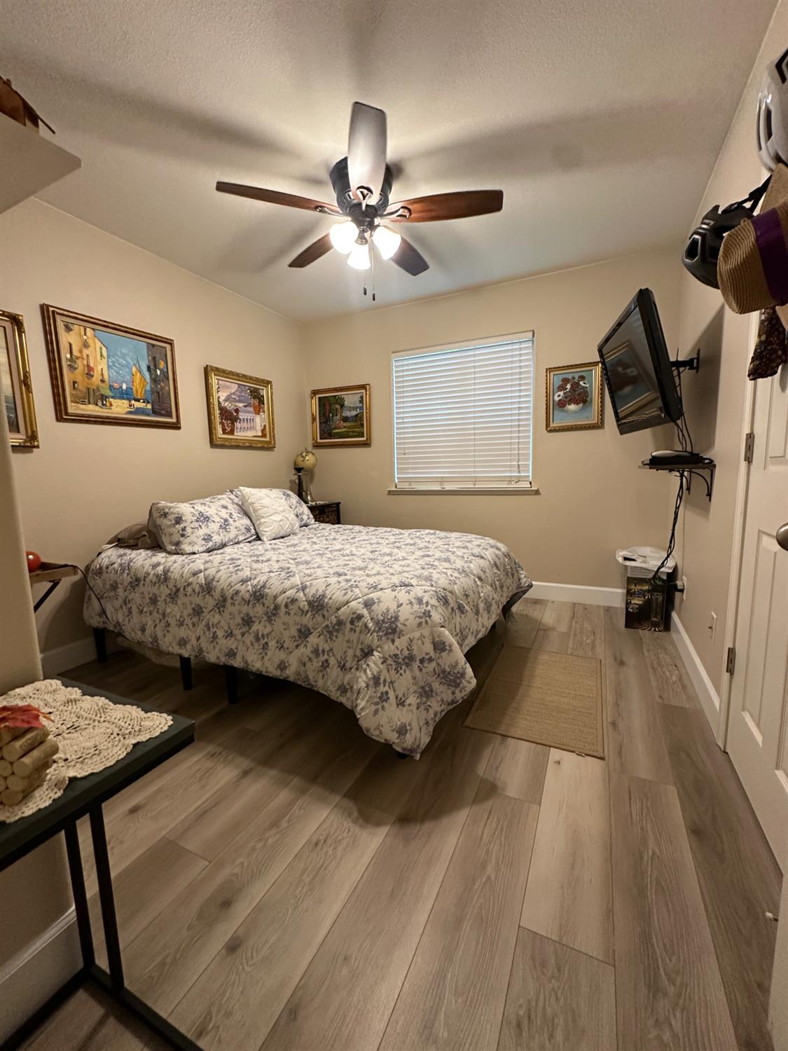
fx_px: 425
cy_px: 526
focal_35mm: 14
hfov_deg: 85.7
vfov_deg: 102.1
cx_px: 394
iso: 320
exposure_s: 1/60
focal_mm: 2.22
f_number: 2.2
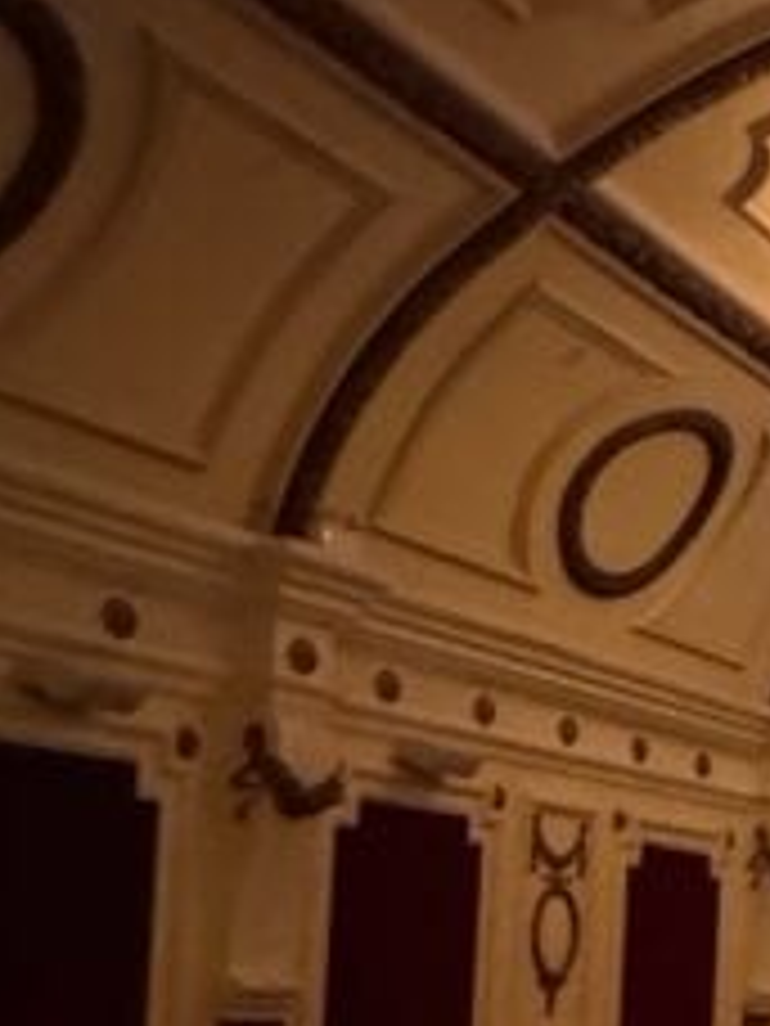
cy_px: 891
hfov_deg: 15.7
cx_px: 1720
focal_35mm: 63
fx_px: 1869
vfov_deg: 29.6
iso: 1250
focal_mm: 2.22
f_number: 2.2
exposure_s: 1/48
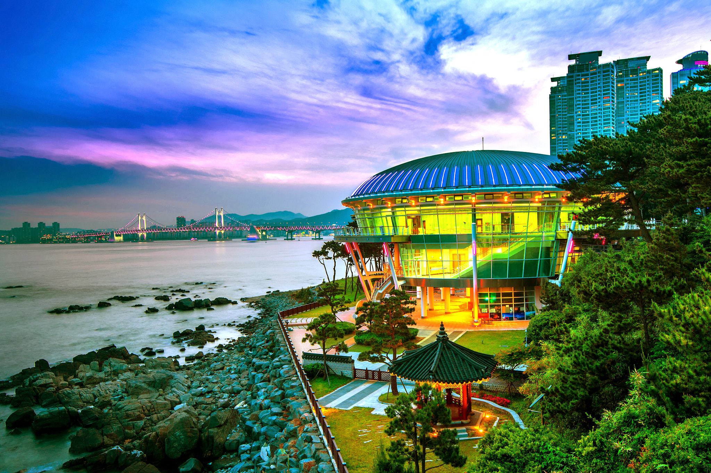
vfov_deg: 46.4
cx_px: 356
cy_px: 236
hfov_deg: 65.5
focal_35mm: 28
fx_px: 553
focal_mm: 28
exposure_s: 8
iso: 50
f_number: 18
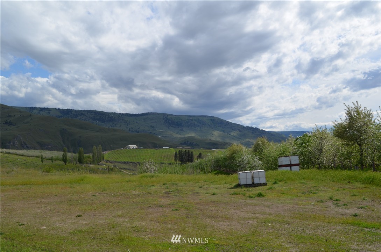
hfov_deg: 57.3
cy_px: 126
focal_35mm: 33
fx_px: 348
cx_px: 190
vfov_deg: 39.8
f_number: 9
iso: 100
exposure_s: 1/320
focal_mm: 22
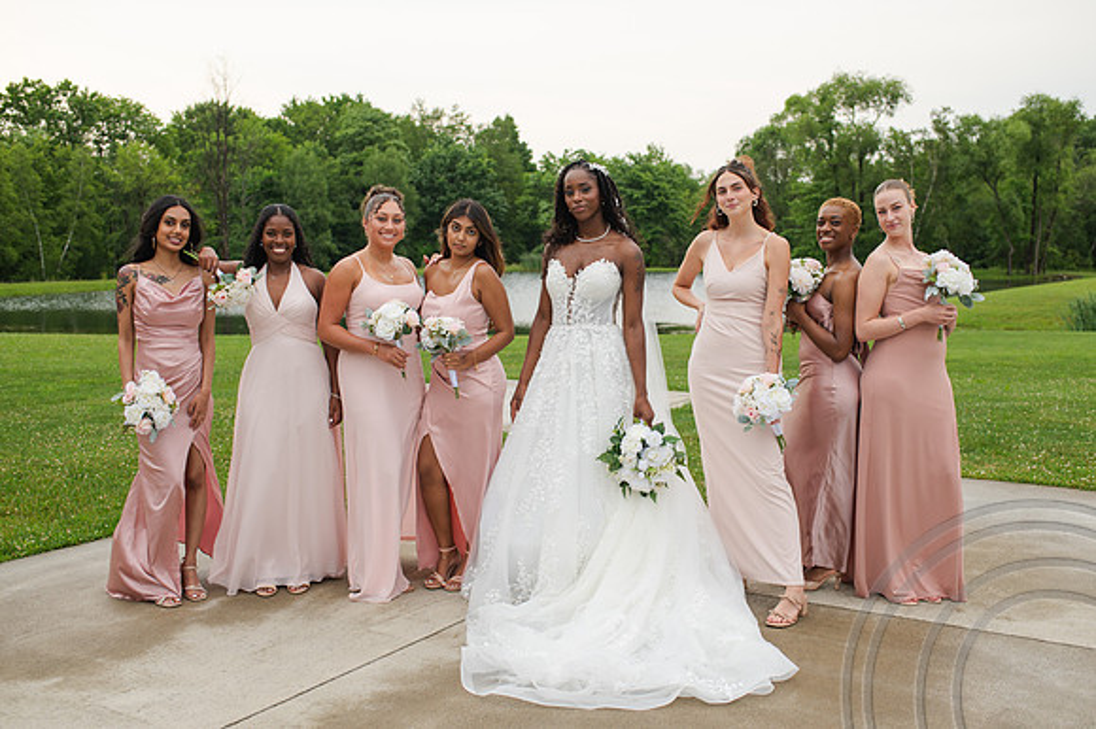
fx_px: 1204
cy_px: 402
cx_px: 577
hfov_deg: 48.9
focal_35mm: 40
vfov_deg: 33.7
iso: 140
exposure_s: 1/400
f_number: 3.2
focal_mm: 35
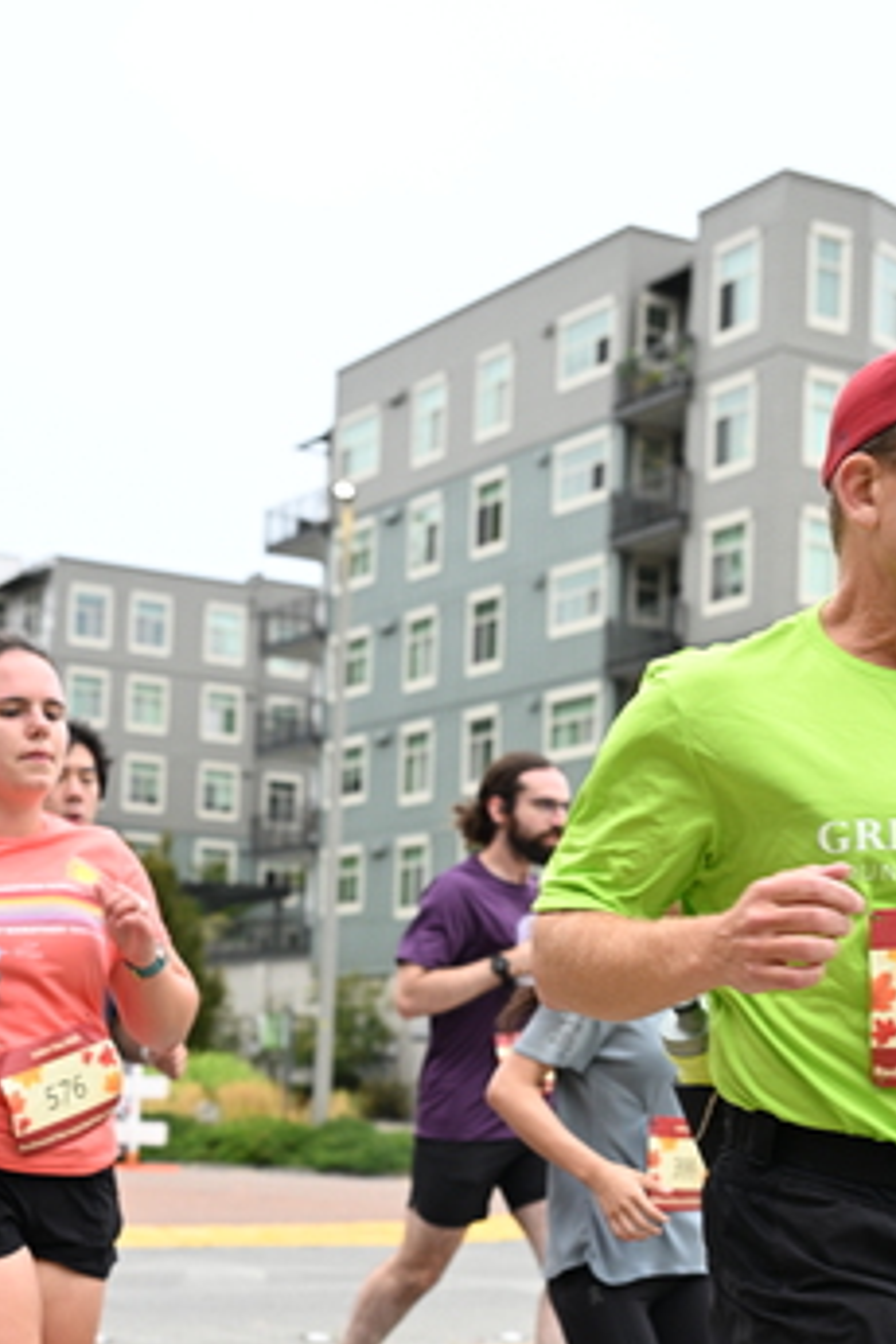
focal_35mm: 67
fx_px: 2501
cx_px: 434
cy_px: 954
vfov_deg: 29.7
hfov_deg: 20.3
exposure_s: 1/800
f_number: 4
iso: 1600
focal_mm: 42
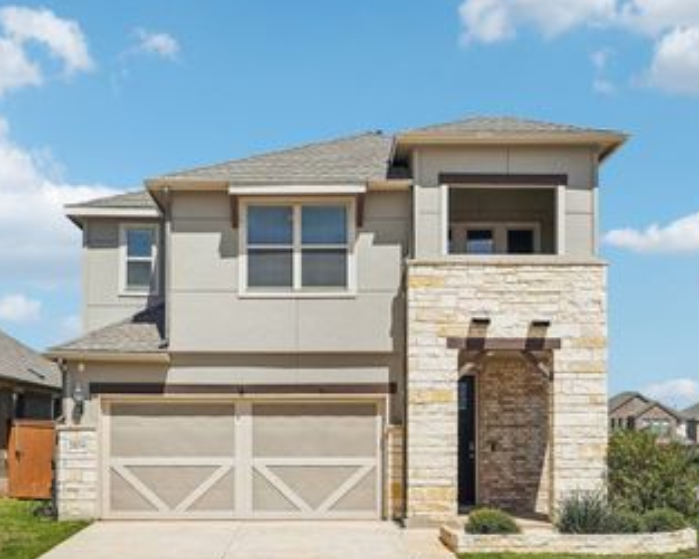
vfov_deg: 33.4
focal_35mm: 45
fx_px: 930
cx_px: 324
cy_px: 316
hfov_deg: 41.2
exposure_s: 1/500
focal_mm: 30
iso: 100
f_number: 8
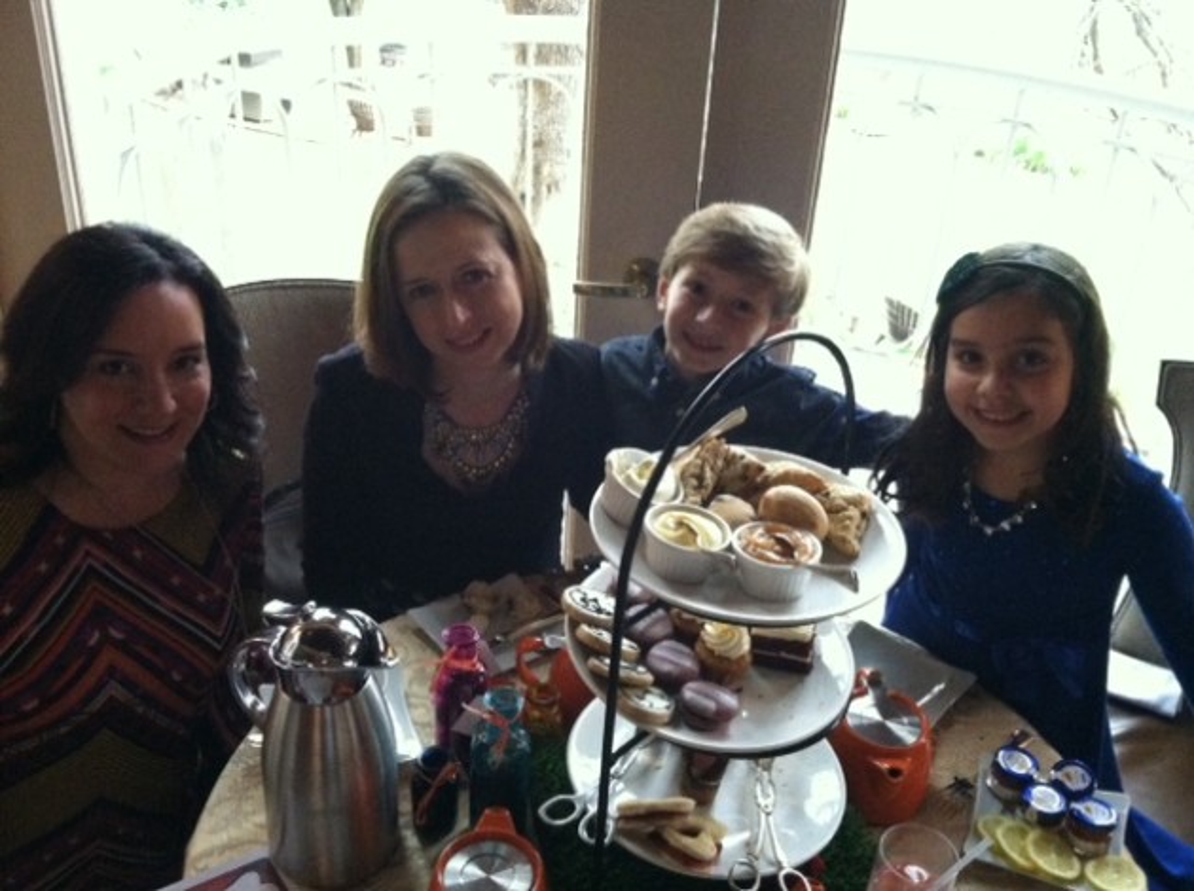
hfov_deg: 52.7
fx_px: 1205
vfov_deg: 40.6
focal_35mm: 35
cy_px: 446
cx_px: 597
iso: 500
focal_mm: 3.85
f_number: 2.8
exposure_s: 1/15
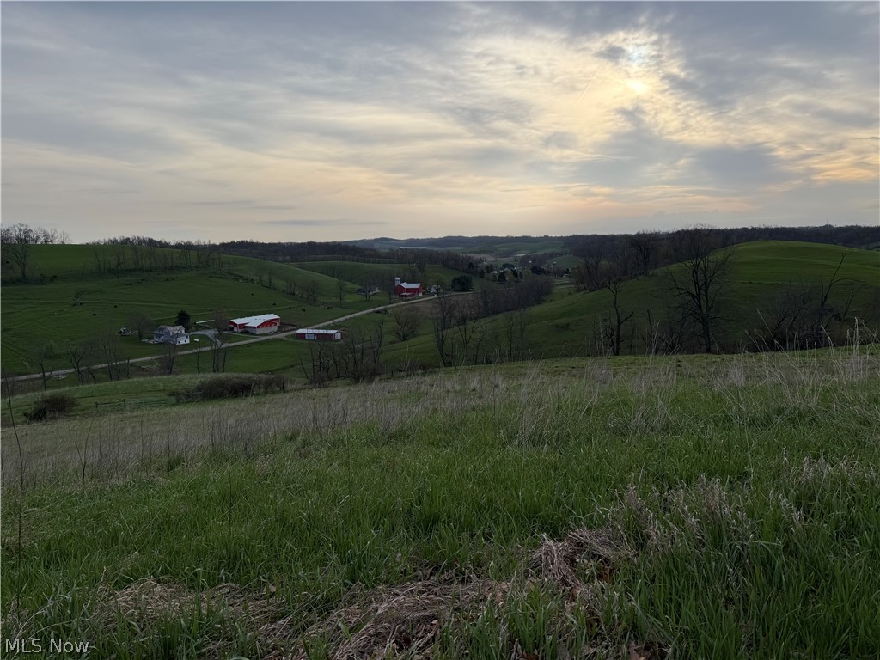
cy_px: 330
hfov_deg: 71.6
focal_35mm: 24
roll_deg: +0.6
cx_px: 440
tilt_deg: -9.0
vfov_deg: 56.8
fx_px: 610
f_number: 1.78
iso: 80
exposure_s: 1/3953
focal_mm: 6.76
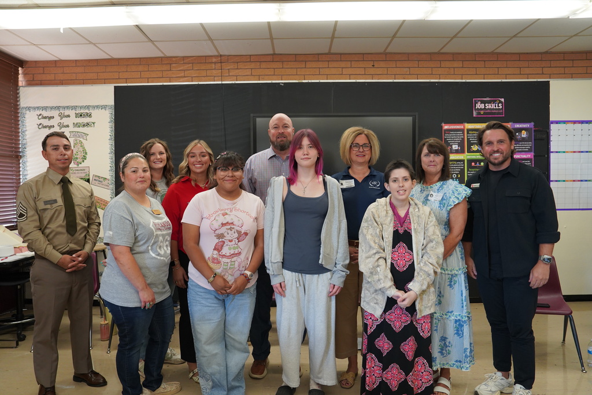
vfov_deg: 53.1
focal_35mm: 24
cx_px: 296
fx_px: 395
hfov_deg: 73.7
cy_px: 198
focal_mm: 24
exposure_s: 1/160
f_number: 4
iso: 1600
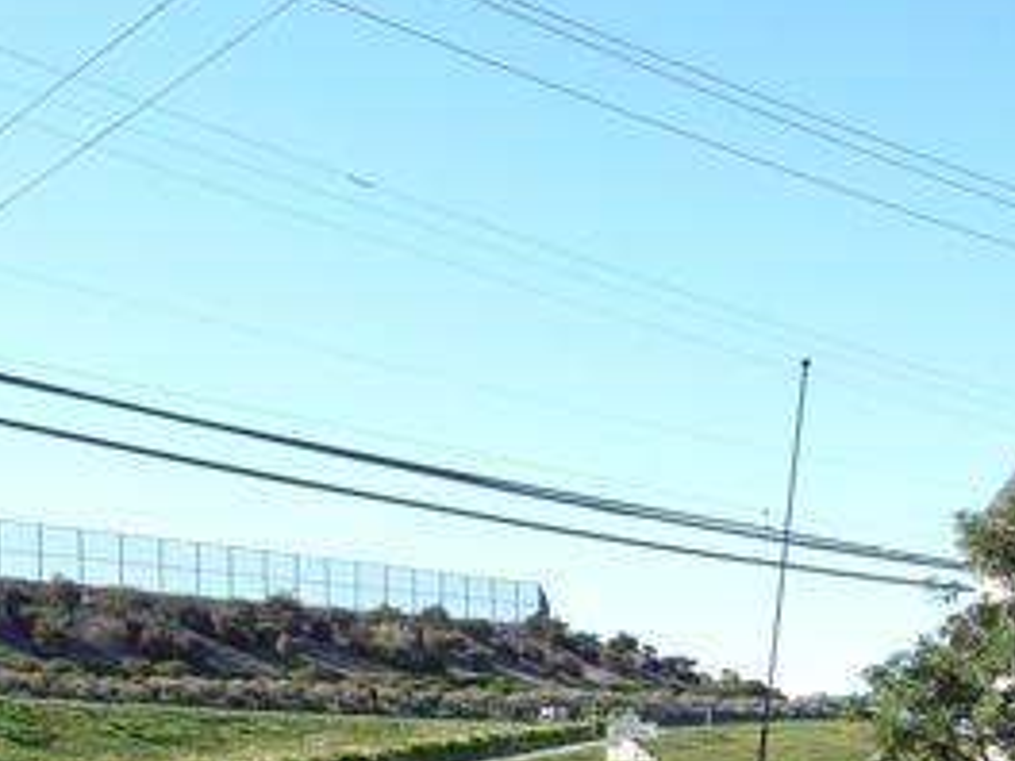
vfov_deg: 20.7
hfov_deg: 27.2
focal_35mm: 68
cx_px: 46
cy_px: 815
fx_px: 1994
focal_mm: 4.7
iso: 100
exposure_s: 1/400
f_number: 3.3
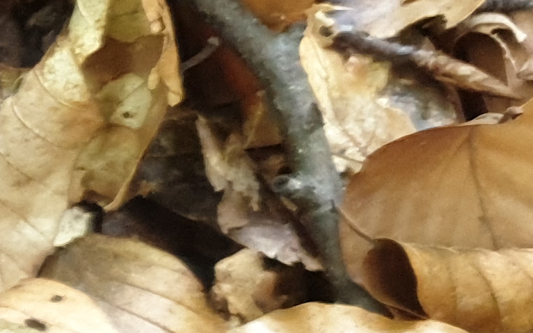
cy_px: 436
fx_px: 2107
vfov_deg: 8.9
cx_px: -612
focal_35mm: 145
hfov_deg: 12.3
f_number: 1.5
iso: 200
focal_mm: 4.3
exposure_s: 1/50
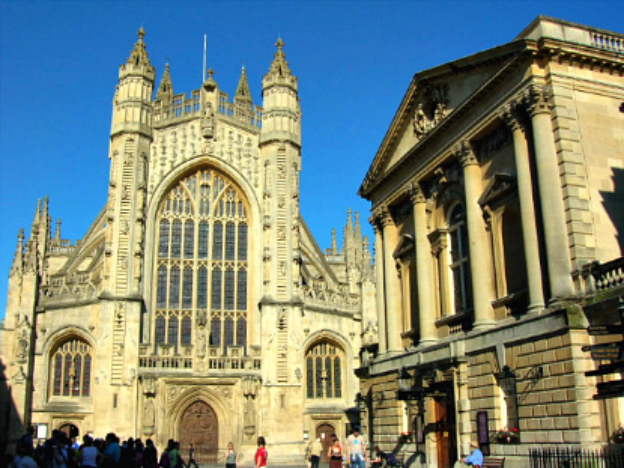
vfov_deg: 41.8
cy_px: 234
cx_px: 312
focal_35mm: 34
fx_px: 613
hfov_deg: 54.0
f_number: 4.9
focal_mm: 5.7
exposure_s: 1/594
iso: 50
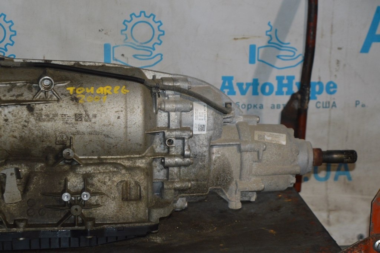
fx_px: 870
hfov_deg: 24.6
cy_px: 126
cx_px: 190
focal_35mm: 82
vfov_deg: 16.5
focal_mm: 55
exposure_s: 1/60
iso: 1100
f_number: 5.6
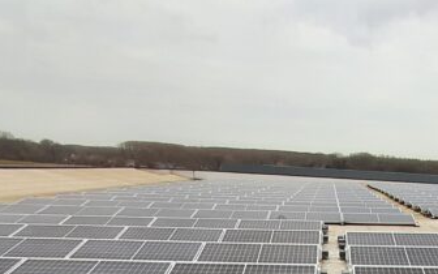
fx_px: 501
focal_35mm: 42
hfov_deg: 44.2
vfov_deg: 20.9
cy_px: 495
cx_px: 368
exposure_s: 1/100
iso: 50
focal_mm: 1.42
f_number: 2.2
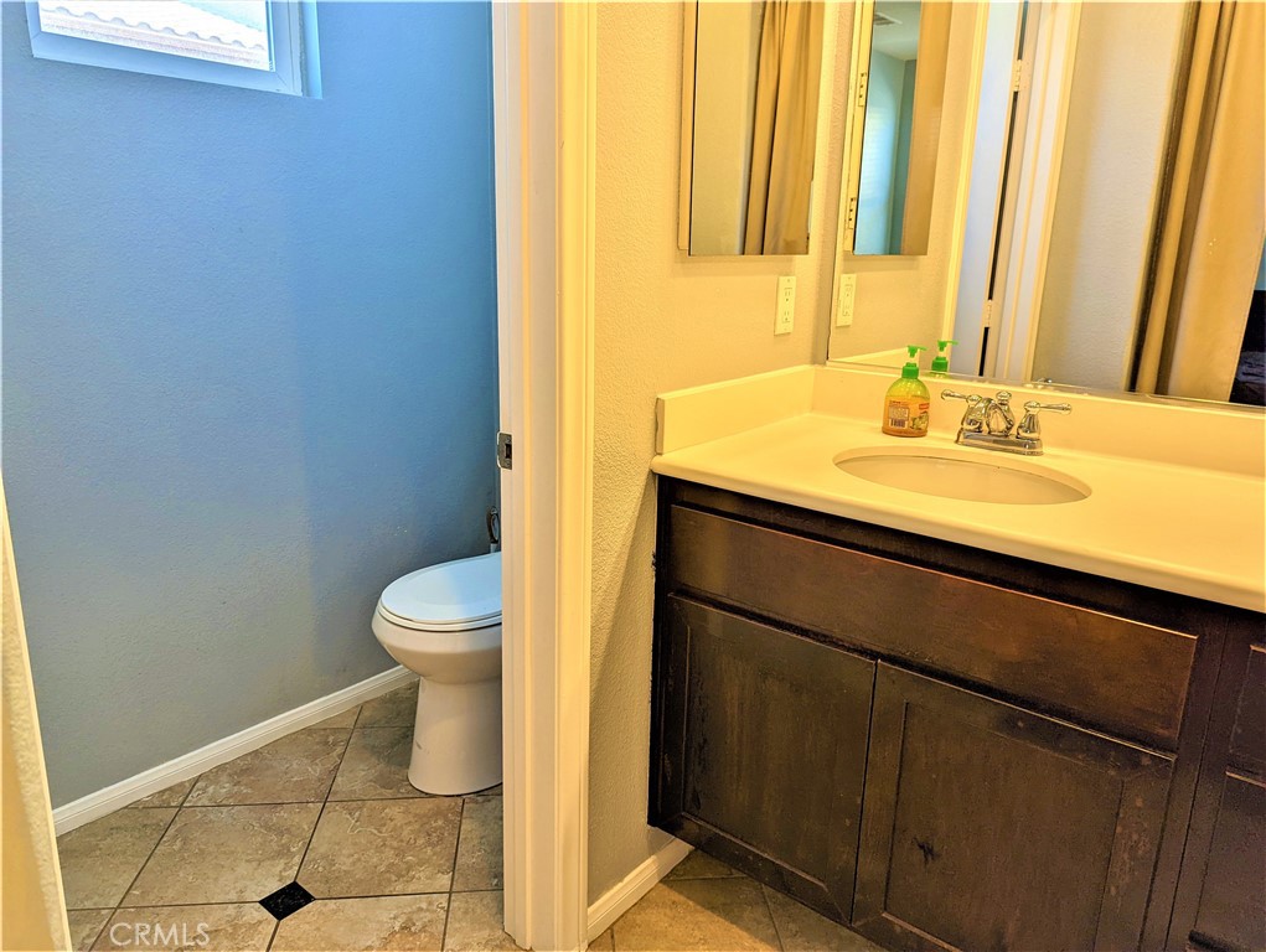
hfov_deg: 71.5
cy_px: 476
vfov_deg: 56.9
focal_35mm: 24
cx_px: 633
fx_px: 879
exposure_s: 1/120
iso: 76
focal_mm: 6.81
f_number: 1.85
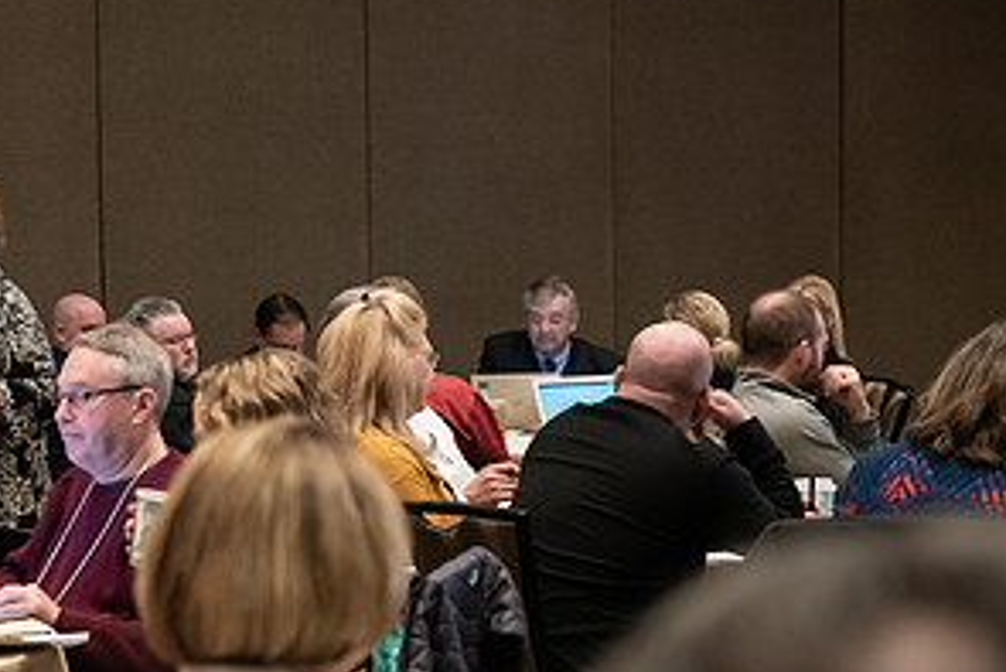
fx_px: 3075
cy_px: 500
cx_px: 38
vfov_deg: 12.4
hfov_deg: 18.2
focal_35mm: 110
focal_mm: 56
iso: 4000
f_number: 3.2
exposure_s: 1/160
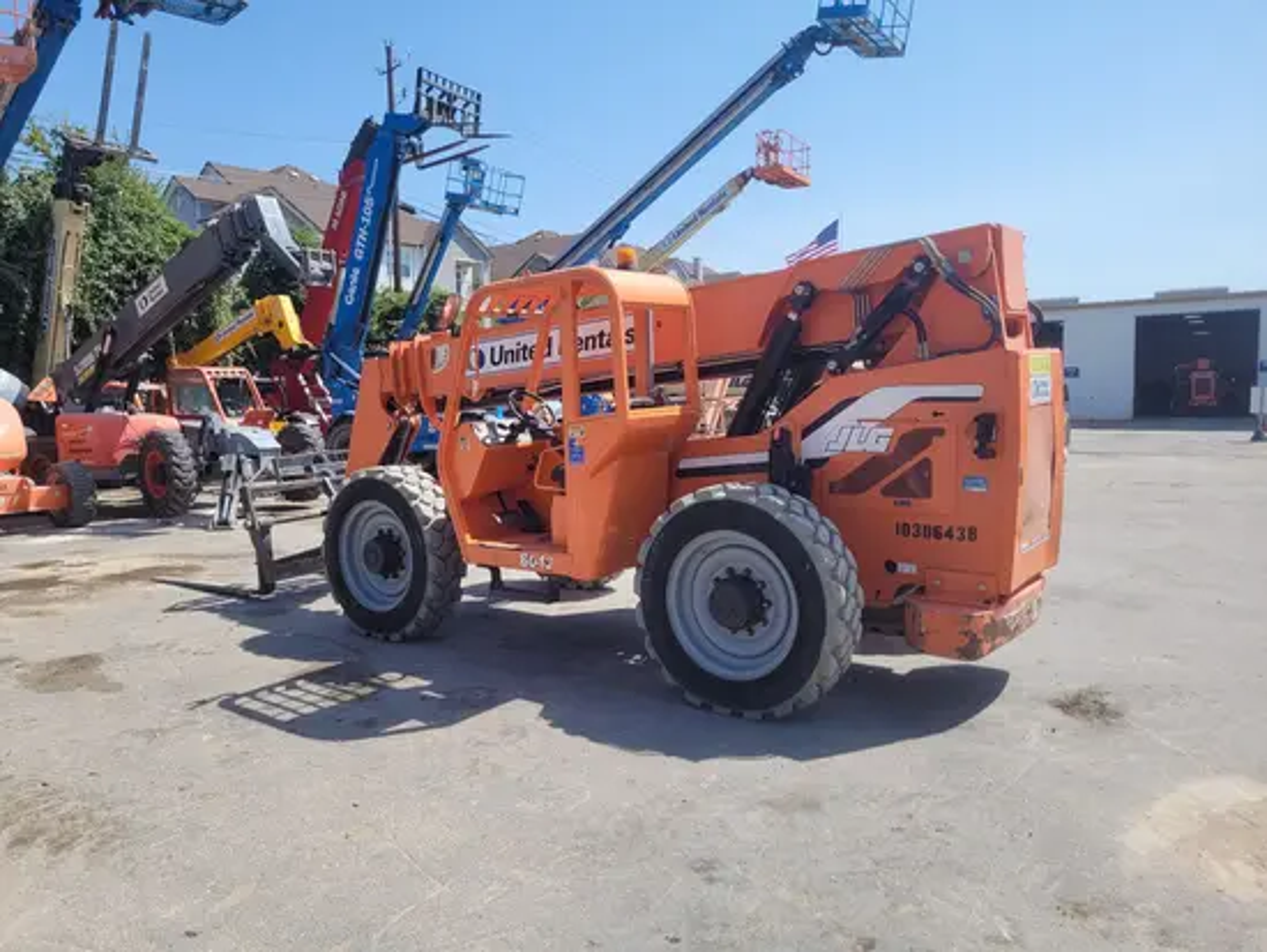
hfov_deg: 67.3
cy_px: 476
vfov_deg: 53.1
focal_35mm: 26
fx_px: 952
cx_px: 634
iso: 40
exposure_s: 1/1973
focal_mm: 5.4
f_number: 1.8
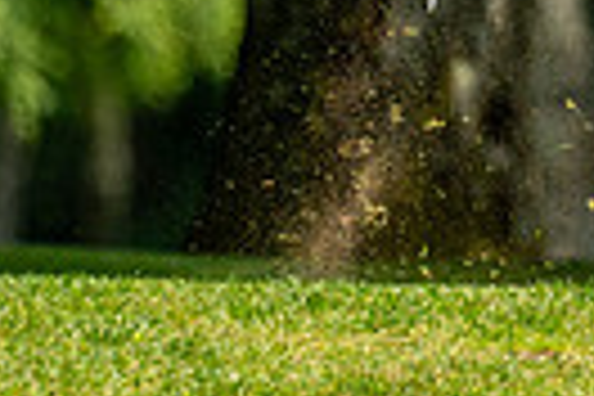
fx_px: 32519
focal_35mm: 1971
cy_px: -392
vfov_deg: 0.7
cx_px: 994
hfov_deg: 1.0
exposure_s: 1/1000
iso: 200
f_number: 4
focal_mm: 300
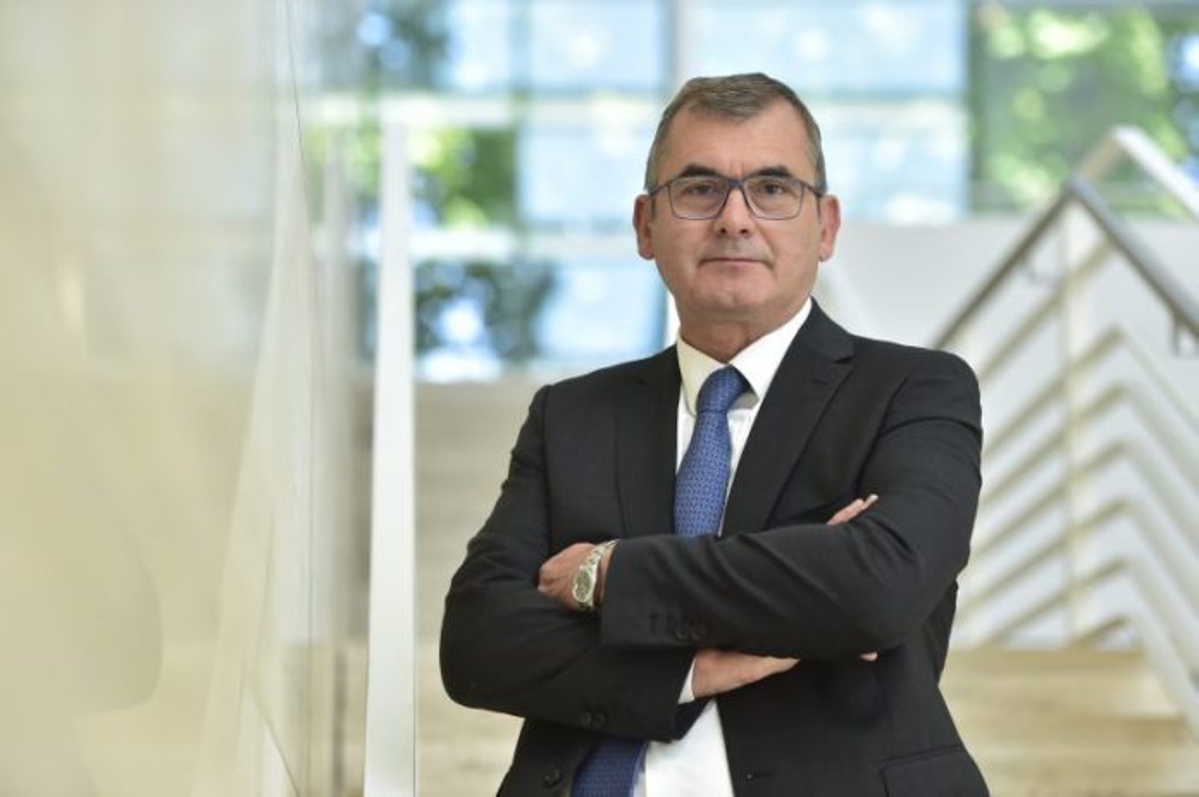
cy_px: 398
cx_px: 600
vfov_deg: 13.4
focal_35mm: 102
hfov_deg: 20.0
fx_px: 3395
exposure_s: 1/4000
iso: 2500
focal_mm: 102
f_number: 3.5
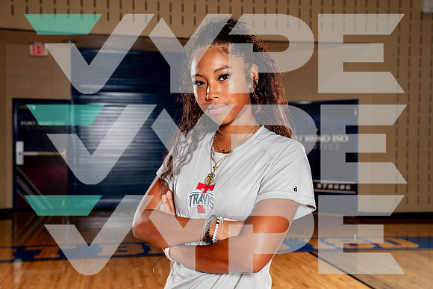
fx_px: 565
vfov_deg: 28.7
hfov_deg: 41.9
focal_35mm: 47
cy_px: 144
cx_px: 216
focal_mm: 47
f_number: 5.6
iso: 200
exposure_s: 1/250
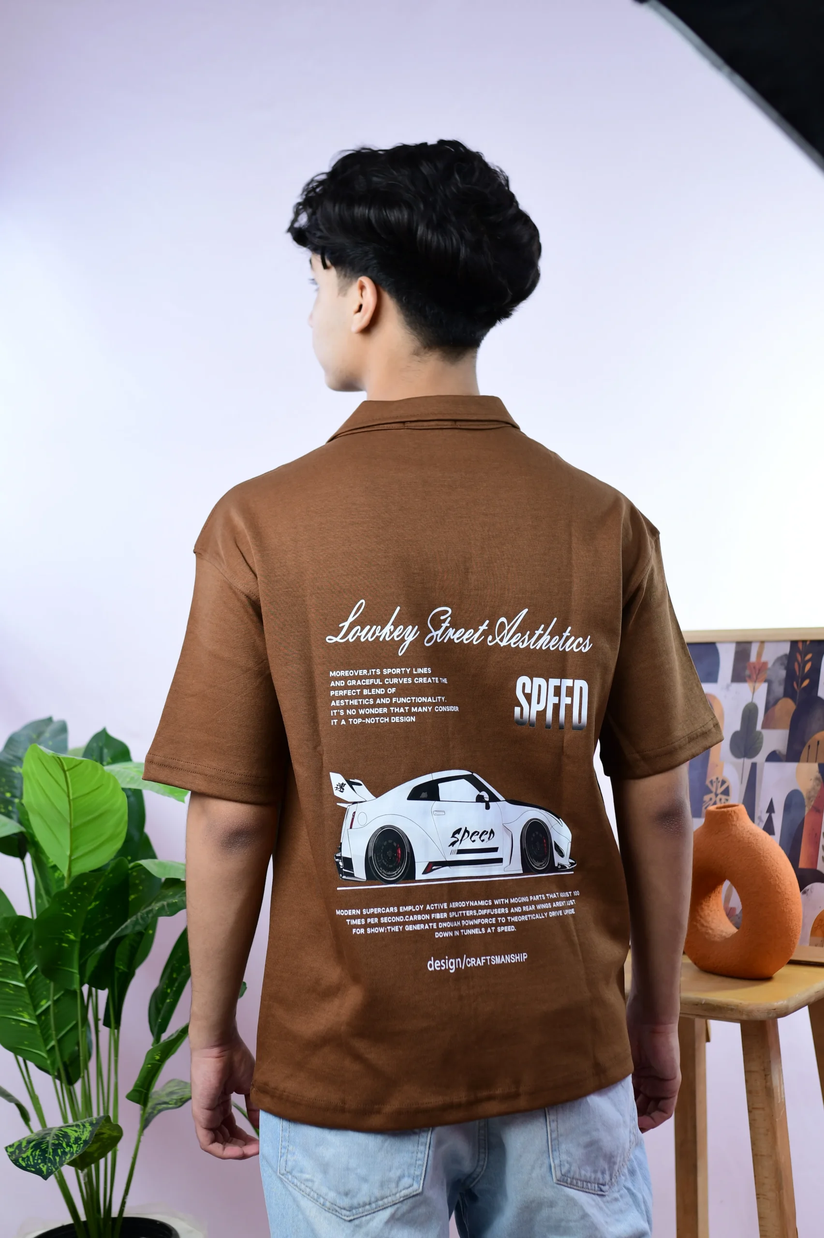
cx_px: 412
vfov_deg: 38.2
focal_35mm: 52
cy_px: 619
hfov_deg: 26.0
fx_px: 1787
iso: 250
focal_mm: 35
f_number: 2.8
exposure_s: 1/100
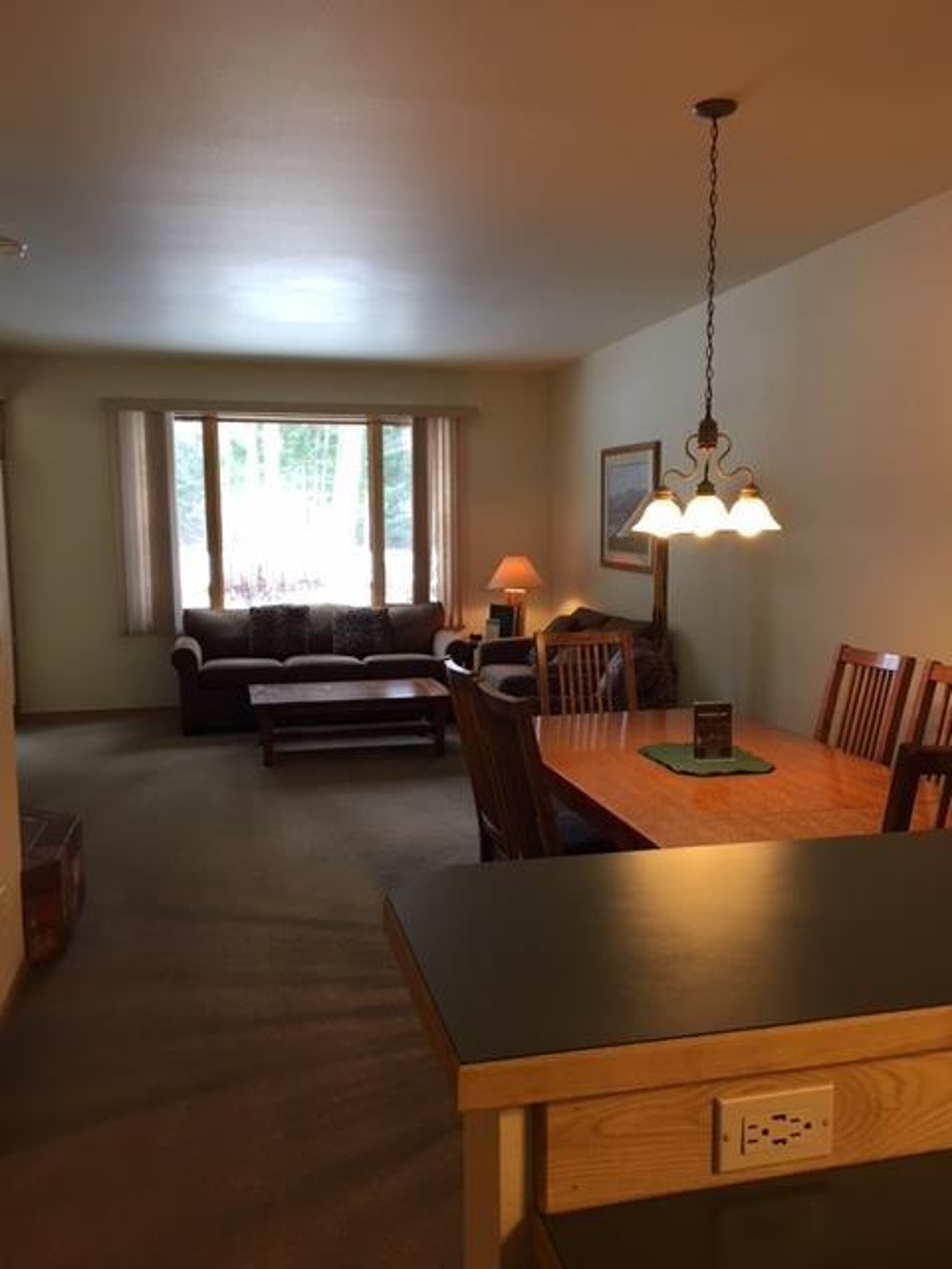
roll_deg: +0.1
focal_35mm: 29
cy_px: 634
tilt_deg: -5.9
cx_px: 476
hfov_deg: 48.2
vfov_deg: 61.7
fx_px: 1063
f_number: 2.2
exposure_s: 1/30
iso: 80
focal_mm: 4.15
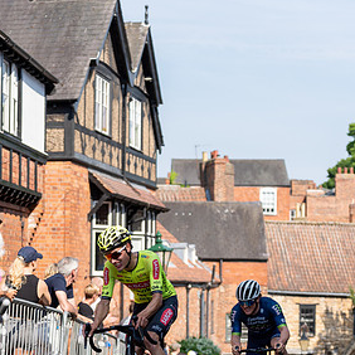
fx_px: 1276
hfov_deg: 15.8
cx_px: 87
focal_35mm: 110
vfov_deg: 15.8
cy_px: 240
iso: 100
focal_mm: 63
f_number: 2.8
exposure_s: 1/1250
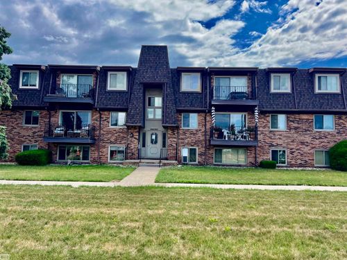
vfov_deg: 53.1
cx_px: 174
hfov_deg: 67.3
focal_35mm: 26
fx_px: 261
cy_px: 130
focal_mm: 5.7
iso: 50
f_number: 1.5
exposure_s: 1/2632
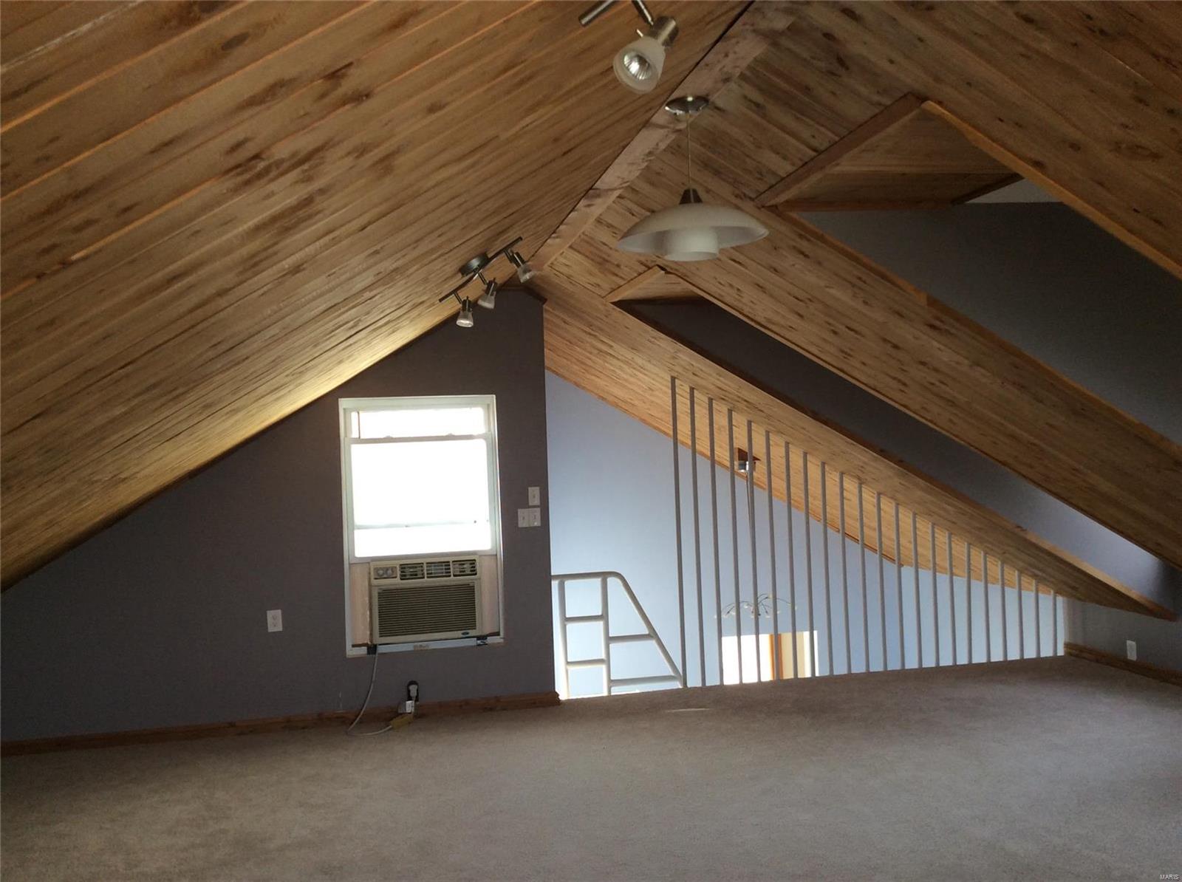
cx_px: 591
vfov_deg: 44.0
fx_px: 1091
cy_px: 441
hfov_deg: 56.9
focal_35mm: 32
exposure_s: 1/60
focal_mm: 3.3
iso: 40
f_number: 2.4
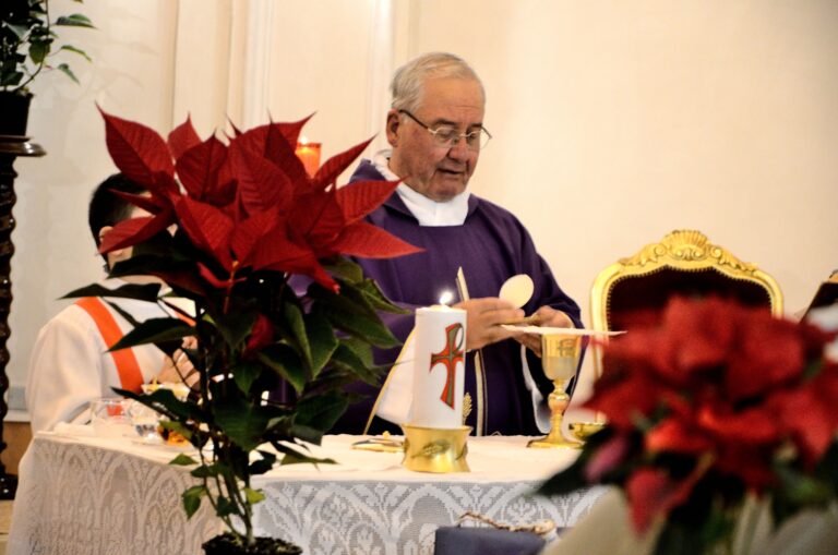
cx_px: 419
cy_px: 278
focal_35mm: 147
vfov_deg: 9.3
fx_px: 3415
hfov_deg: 14.0
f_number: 5.6
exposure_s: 1/20
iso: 1250
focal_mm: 98
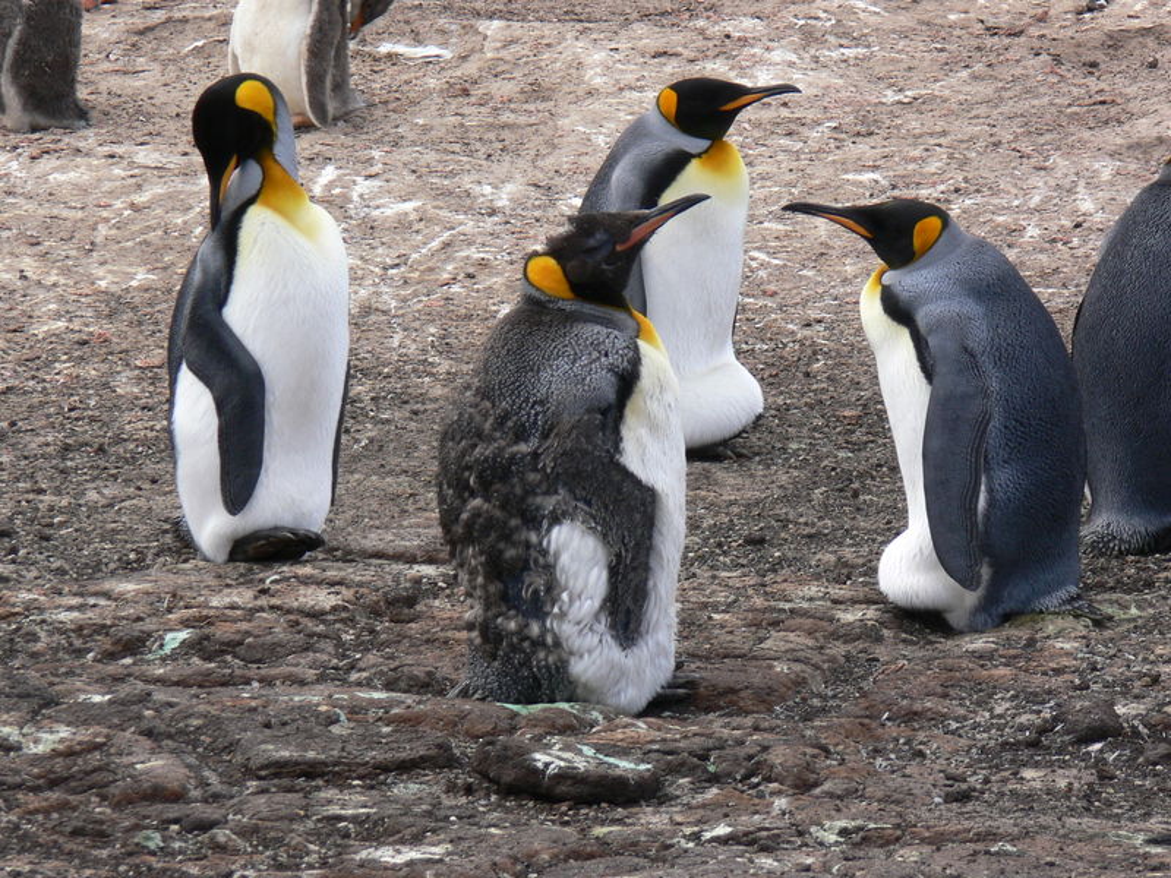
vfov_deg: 4.6
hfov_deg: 6.2
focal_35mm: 322
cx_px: 586
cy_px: 439
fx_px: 10893
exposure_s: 1/125
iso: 80
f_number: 5.6
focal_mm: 53.5
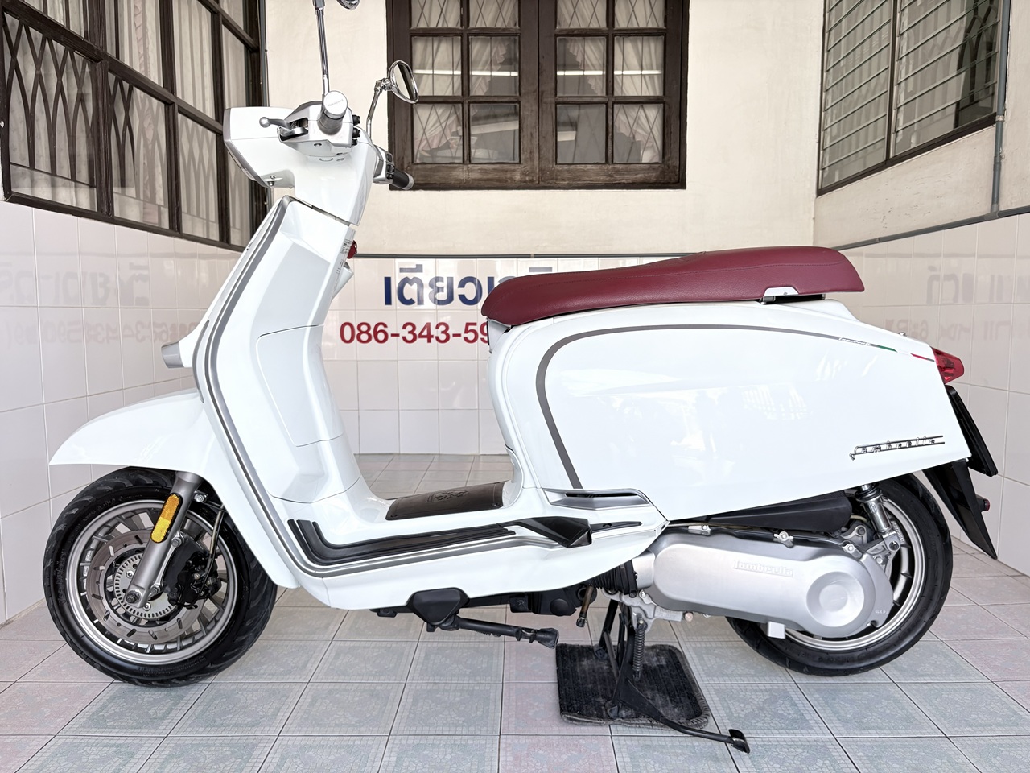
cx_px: 515
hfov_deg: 67.3
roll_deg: +0.6
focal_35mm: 26
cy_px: 386
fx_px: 774
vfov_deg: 53.1
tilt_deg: -4.5
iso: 100
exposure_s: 1/122
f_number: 1.6
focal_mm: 5.96
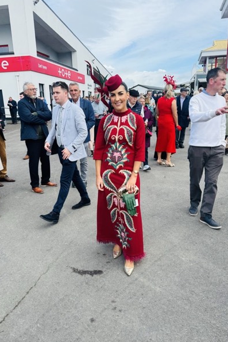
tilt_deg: -15.6
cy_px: 174
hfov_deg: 49.6
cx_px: 111
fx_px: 247
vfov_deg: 69.4
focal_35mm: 26
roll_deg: +2.2
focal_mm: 6.76
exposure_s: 1/2604
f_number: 1.78
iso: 80
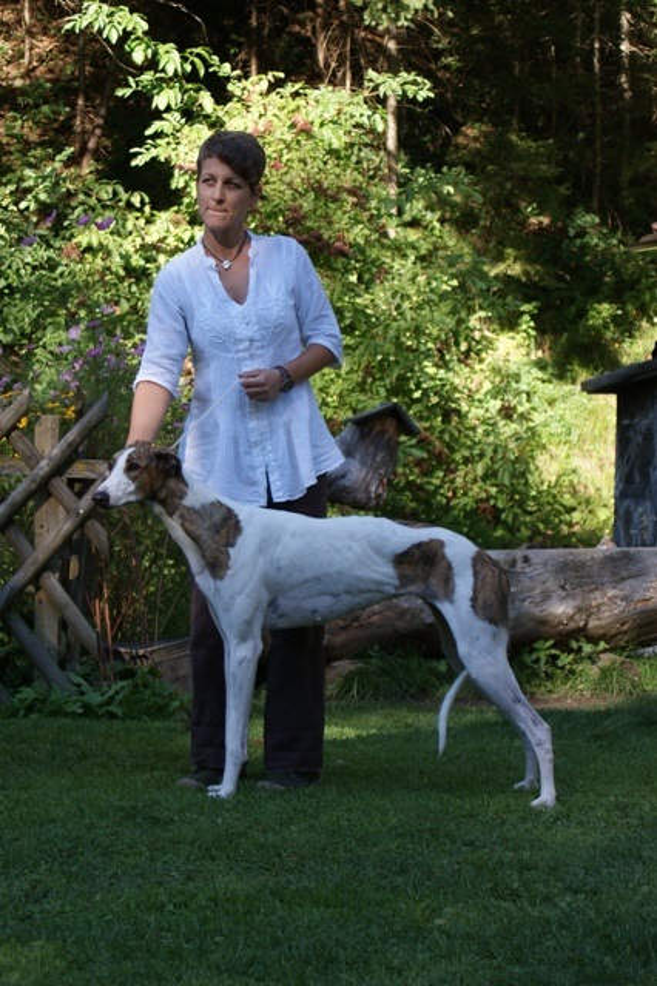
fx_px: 2055
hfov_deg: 18.2
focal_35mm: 75
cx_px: 328
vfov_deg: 27.0
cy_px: 493
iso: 100
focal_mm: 50
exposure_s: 1/80
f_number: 5.6
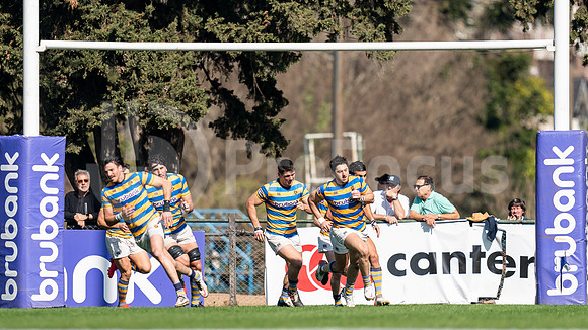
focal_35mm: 660
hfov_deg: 3.3
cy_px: 167
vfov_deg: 1.8
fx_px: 10290
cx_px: 231
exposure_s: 1/1250
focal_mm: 400
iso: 100
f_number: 2.8
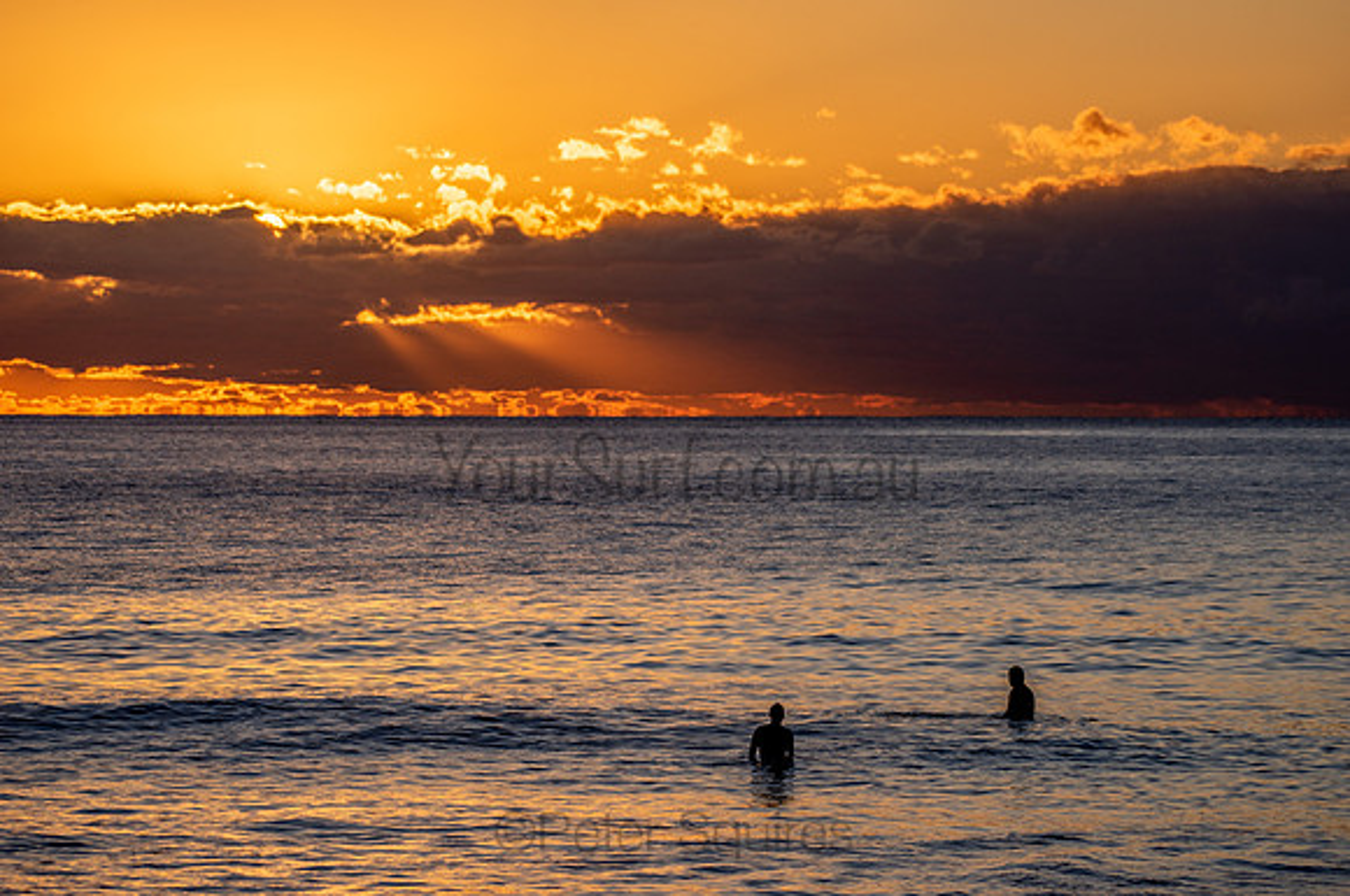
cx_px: 675
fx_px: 7567
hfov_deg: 10.2
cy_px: 448
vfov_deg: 6.8
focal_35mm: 202
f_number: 5.6
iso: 64
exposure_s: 1/500
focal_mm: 200
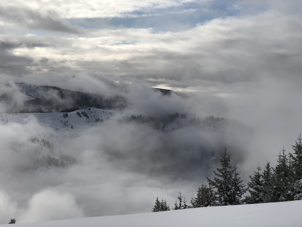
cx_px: 151
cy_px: 114
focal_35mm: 52
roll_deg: +2.2
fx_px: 454
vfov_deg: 28.0
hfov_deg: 36.8
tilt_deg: -5.6
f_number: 2.4
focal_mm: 6
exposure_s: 1/4425
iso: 16
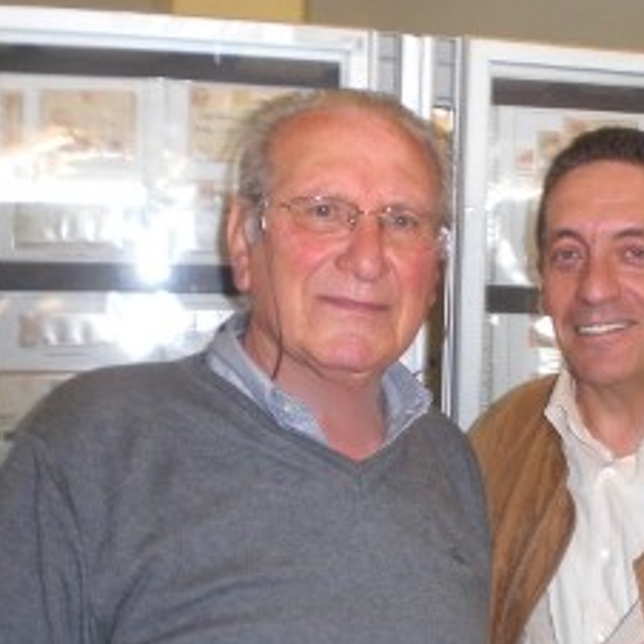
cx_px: 529
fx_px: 1242
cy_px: 362
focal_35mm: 59
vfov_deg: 29.0
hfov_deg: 28.4
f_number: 3.1
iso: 200
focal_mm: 6.3
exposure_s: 1/60
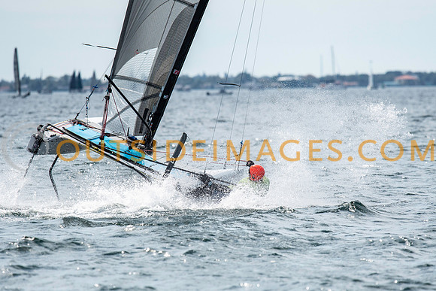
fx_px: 5557
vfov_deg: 3.0
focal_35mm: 459
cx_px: 218
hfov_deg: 4.5
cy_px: 146
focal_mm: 300
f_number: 5
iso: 400
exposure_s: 1/6400
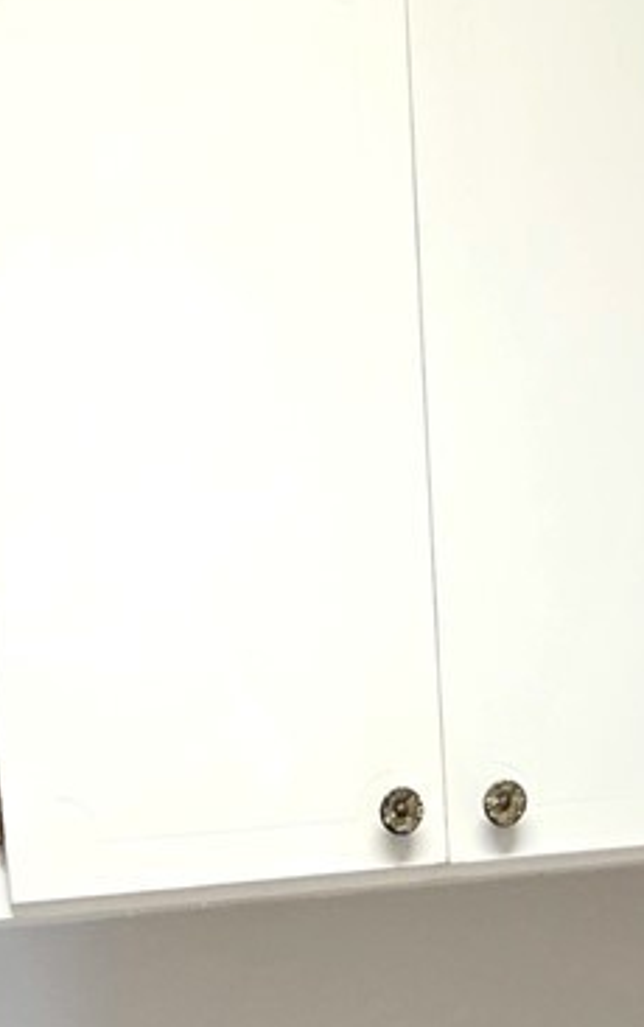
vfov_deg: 27.7
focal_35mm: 60
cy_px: 1366
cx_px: 95
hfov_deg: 21.3
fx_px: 1682
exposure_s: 1/60
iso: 320
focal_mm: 2.2
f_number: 1.9
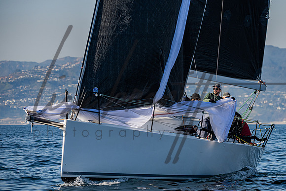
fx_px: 1941
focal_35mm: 244
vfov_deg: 5.6
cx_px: 180
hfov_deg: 8.4
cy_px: 74
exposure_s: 1/3200
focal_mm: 180
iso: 400
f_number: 4.8
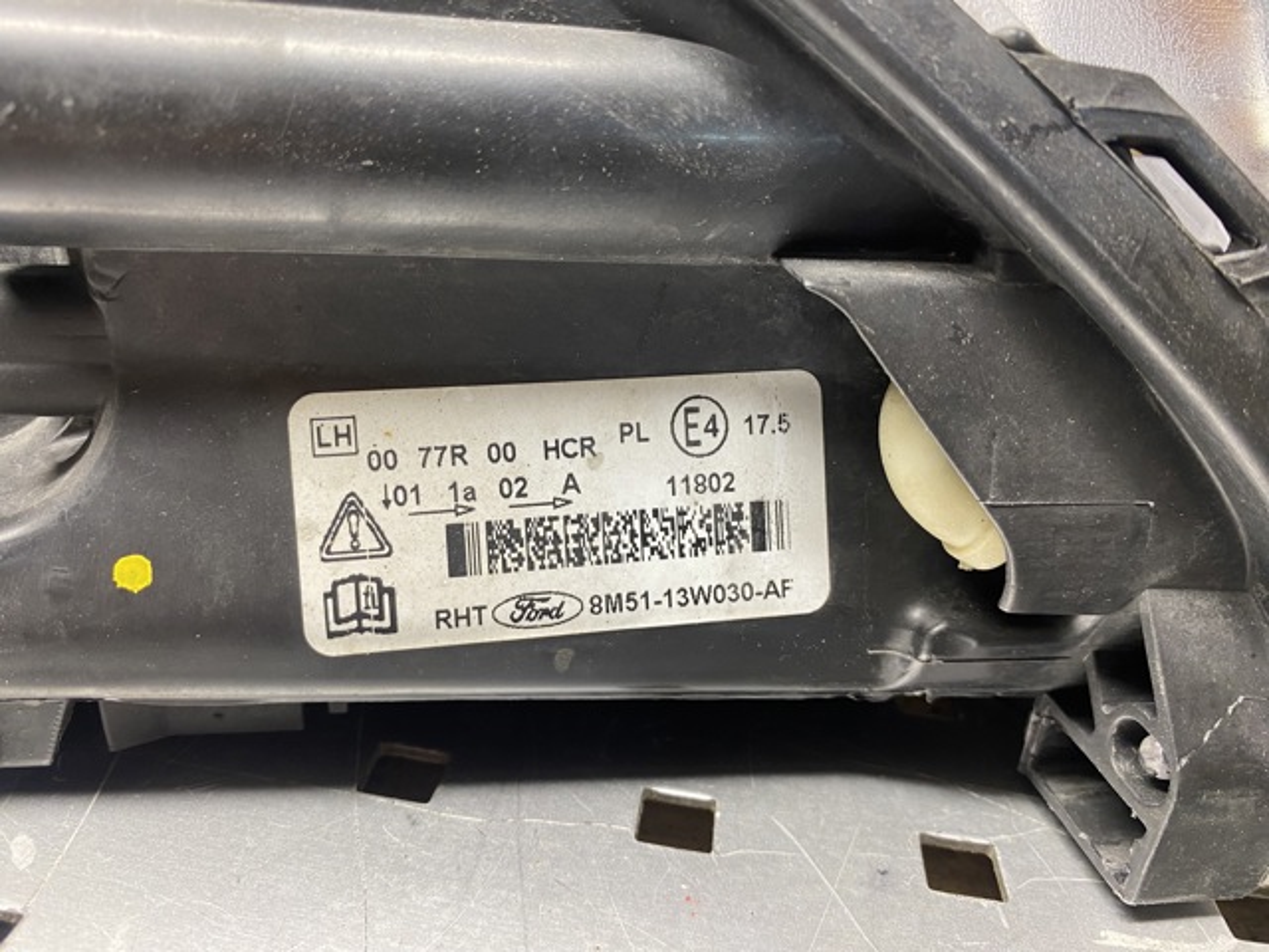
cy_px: 476
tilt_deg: -25.2
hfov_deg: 69.4
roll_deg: -6.3
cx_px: 634
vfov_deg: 54.9
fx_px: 916
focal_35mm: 25
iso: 80
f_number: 1.8
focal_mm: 4.25
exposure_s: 1/50
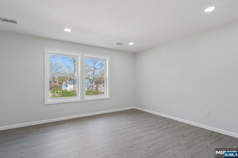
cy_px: 79
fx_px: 112
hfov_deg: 93.3
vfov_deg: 70.4
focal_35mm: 17
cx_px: 119
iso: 320
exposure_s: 1/50
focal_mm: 17
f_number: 8
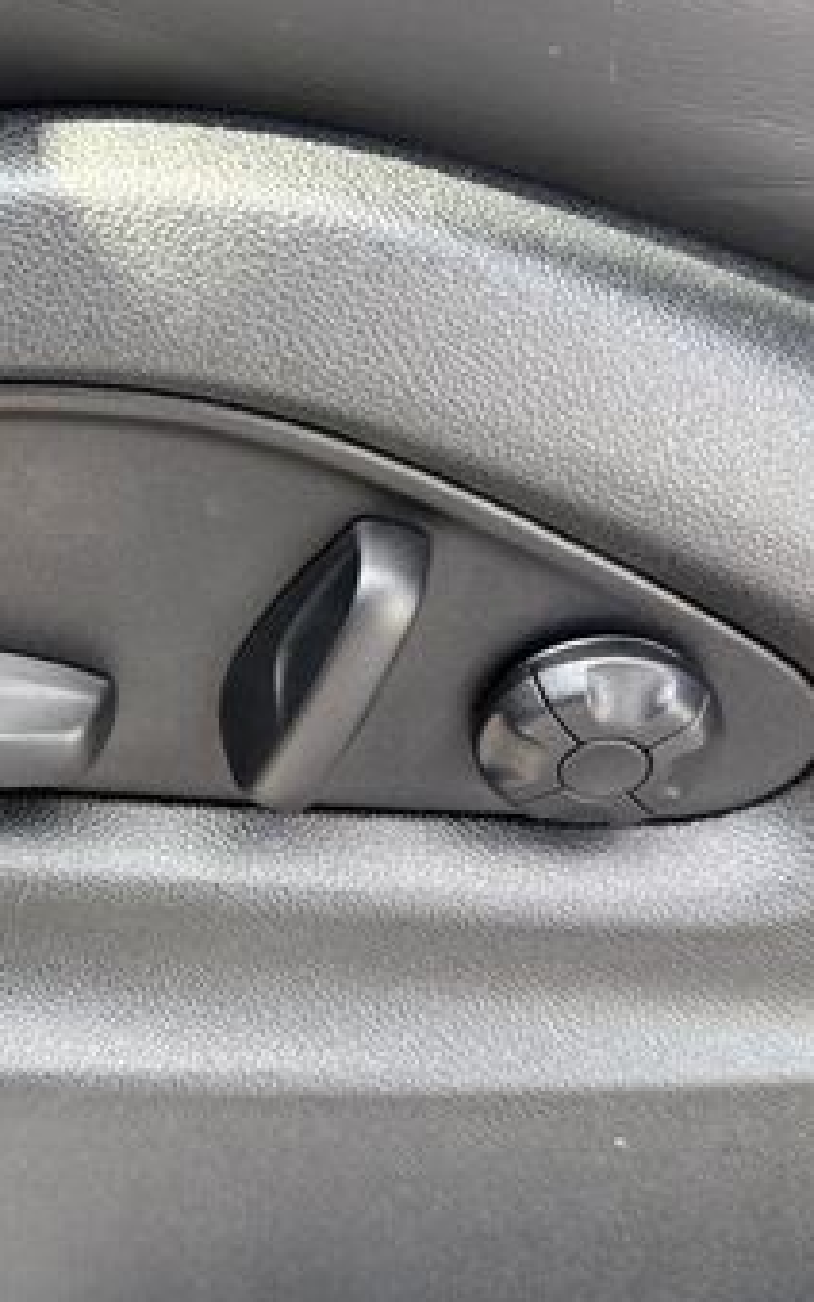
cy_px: 595
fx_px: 1703
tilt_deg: -44.0
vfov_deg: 41.8
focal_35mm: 48
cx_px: 119
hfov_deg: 26.2
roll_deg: -3.5
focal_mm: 6.76
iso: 200
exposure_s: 1/243
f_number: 1.78
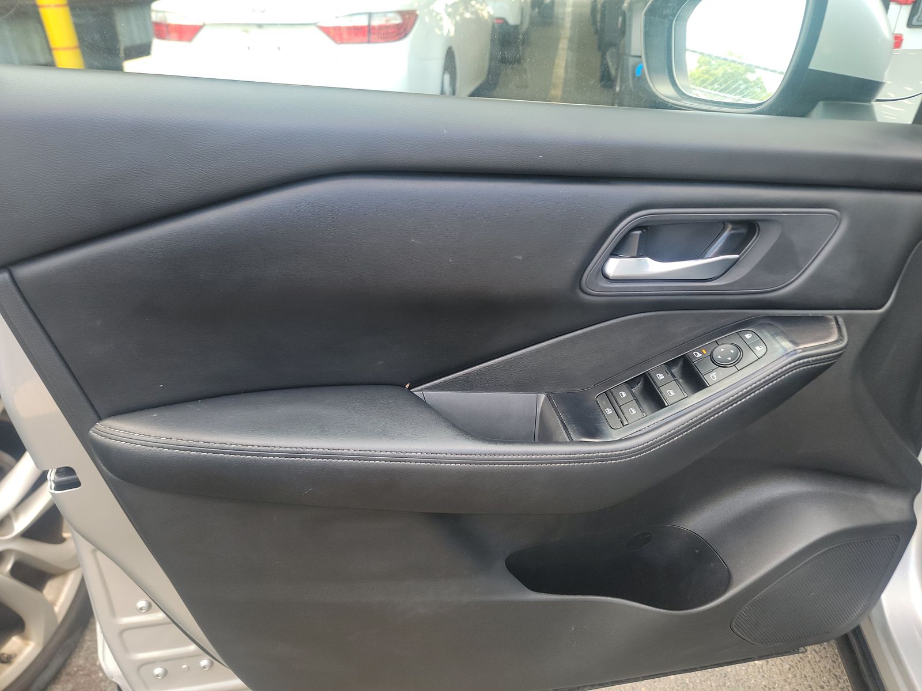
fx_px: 639
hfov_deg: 71.6
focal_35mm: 24
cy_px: 346
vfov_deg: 56.8
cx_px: 461
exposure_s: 1/59
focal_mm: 6.7
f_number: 1.8
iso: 64
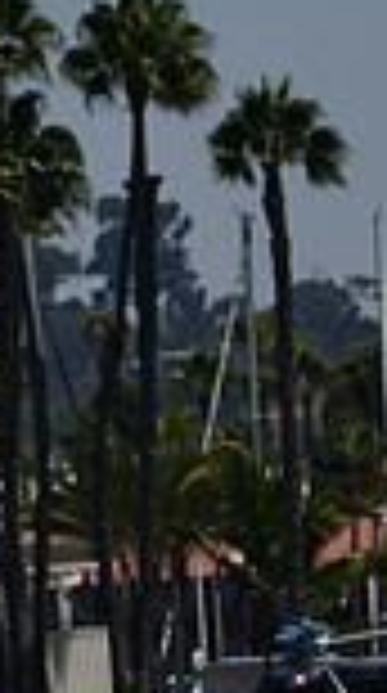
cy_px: 533
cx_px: 1022
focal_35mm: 1095
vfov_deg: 2.0
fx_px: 20086
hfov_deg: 1.1
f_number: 8
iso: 200
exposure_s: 1/2000
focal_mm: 185
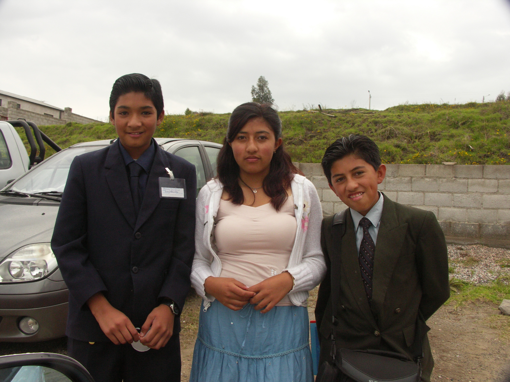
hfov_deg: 56.8
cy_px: 191
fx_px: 471
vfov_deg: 44.2
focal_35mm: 32
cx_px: 255
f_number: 5.6
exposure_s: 1/200
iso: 200
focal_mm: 8.3
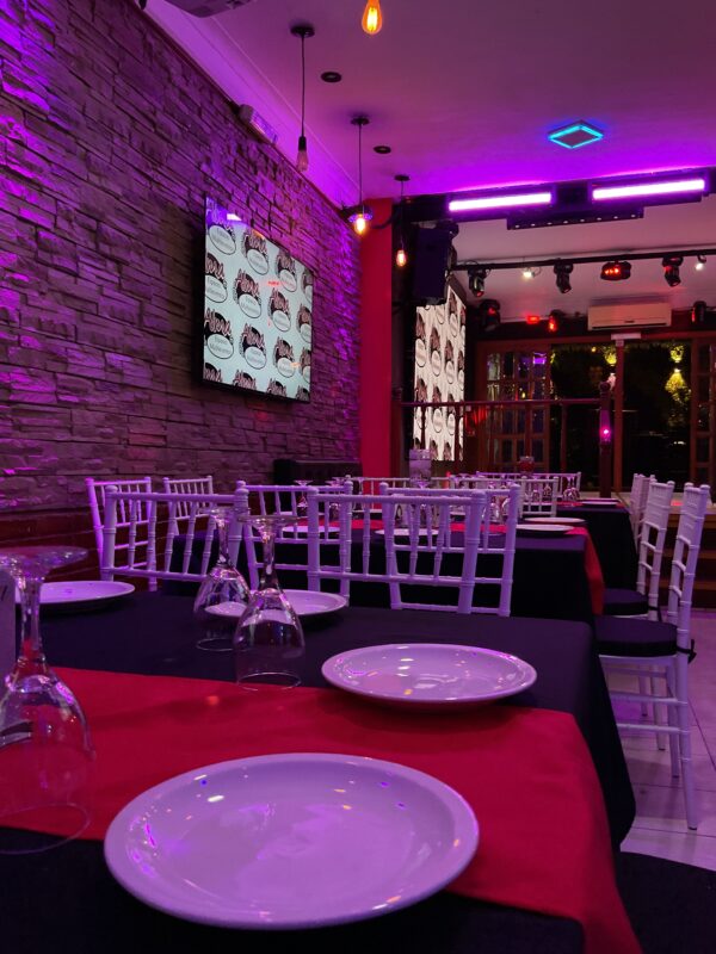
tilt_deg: -3.2
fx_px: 800
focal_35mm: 29
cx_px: 358
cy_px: 477
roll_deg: +0.2
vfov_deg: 61.7
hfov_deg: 48.2
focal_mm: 3
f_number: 1.8
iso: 160
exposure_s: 1/60
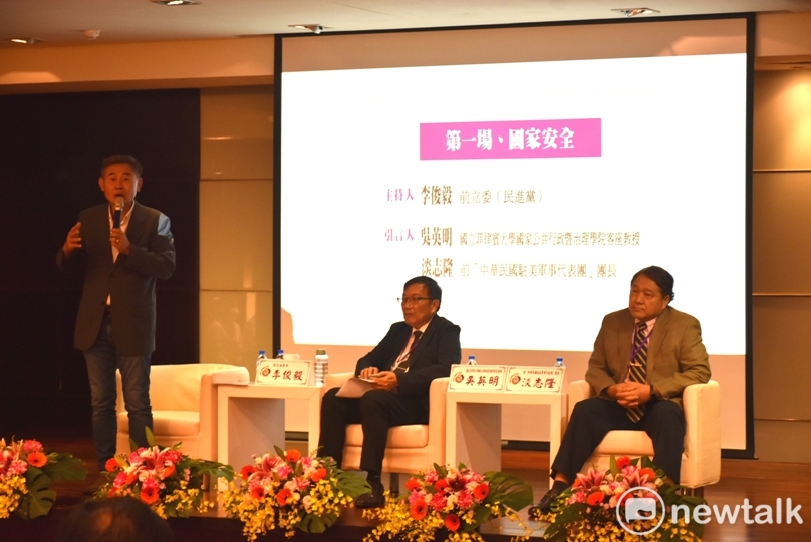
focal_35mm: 99
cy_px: 271
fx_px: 2232
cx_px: 406
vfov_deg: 13.8
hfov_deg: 20.6
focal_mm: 66
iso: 800
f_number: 5
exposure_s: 1/100
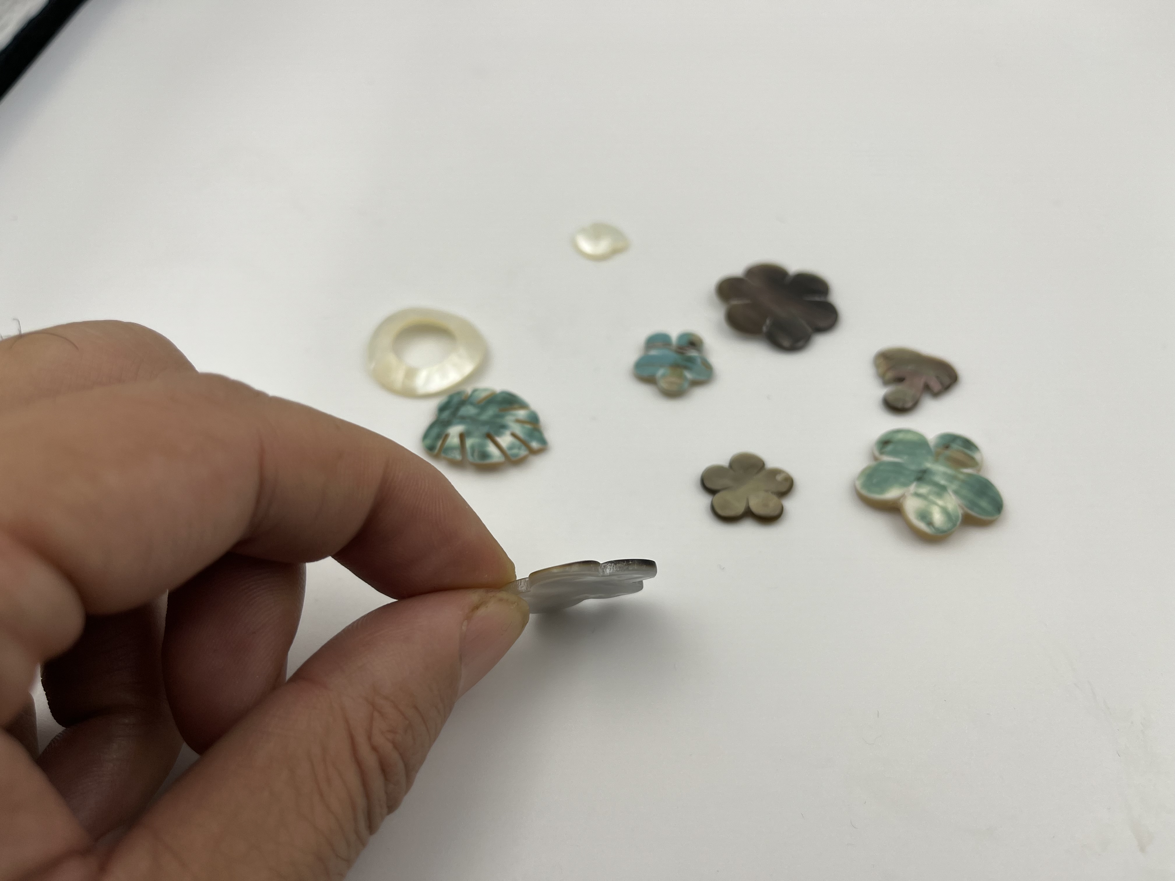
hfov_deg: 67.3
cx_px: 588
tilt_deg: -49.6
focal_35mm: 26
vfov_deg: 53.1
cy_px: 440
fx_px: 883
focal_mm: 5.1
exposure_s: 1/878
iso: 50
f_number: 1.6
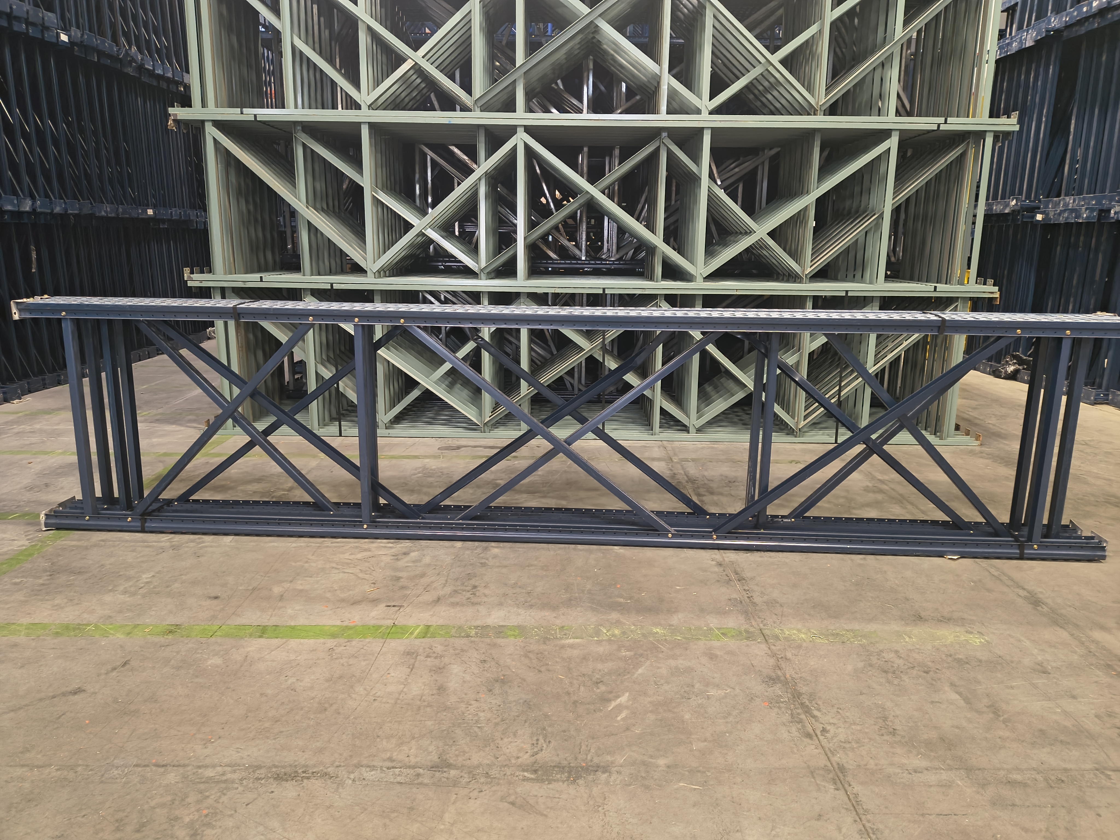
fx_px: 809
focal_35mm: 25
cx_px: 560
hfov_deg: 69.4
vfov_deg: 54.9
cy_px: 420
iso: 1178
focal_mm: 4.68
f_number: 1.7
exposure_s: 1/40
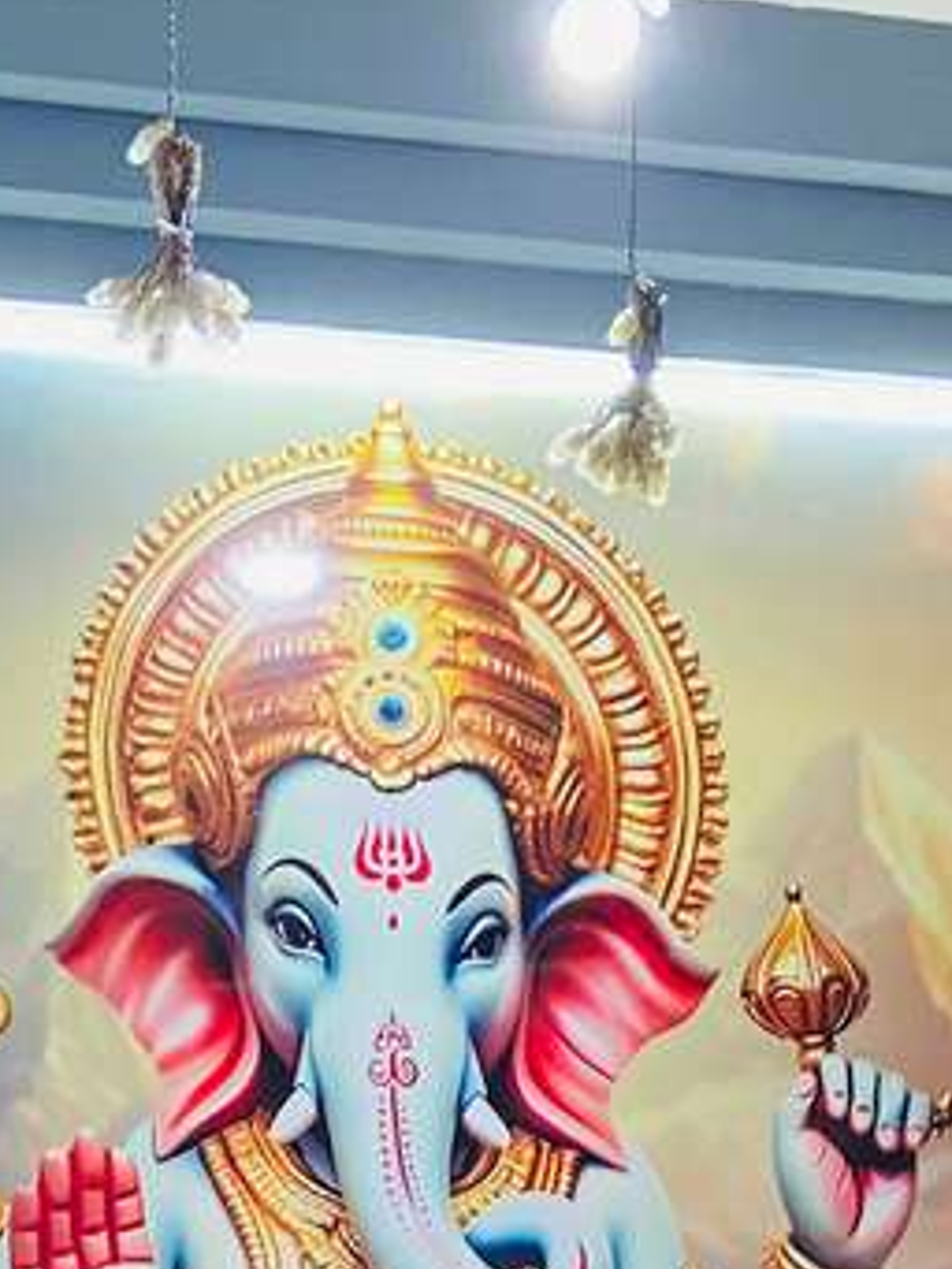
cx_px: 312
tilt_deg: +0.3
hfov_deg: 18.9
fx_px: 2858
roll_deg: +0.0
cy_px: 1649
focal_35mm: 78
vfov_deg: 22.4
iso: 320
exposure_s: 1/50
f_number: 1.8
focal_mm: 4.25
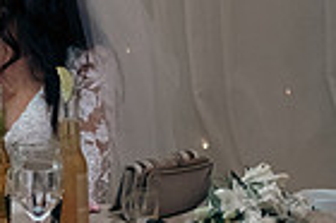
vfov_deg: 5.9
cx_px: -331
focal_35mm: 232
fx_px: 2163
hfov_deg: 8.4
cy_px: -97
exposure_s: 1/160
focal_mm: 56
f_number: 3.5
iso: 1000
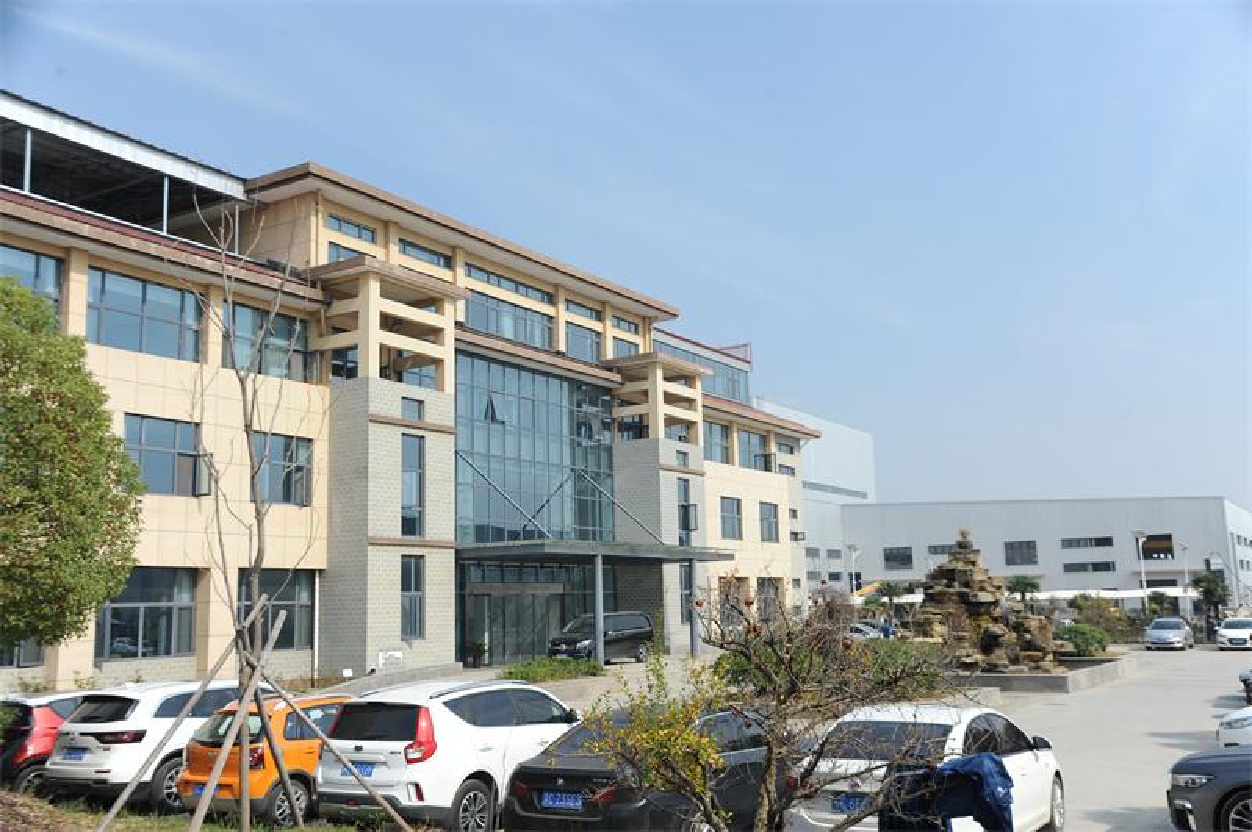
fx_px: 1181
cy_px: 416
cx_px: 626
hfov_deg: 55.8
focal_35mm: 34
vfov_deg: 38.8
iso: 400
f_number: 5.6
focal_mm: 34
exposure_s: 1/1000
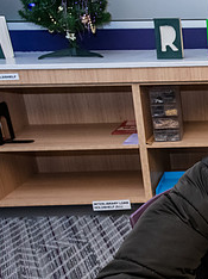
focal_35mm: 62
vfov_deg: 31.1
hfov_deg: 20.6
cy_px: 173
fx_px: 498
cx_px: 302
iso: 2500
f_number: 9
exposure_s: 1/125
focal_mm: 26
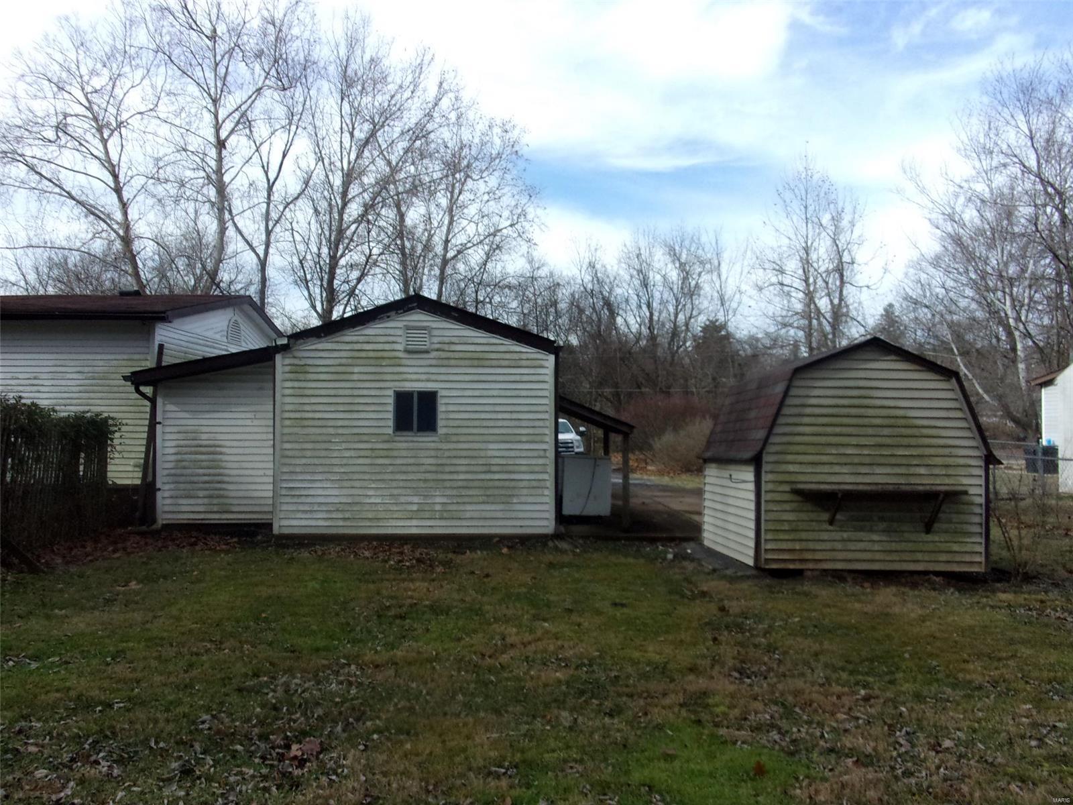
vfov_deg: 49.7
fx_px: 868
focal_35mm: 28
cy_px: 402
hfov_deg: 63.4
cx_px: 536
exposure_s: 1/120
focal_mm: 5.1
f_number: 10.8
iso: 200
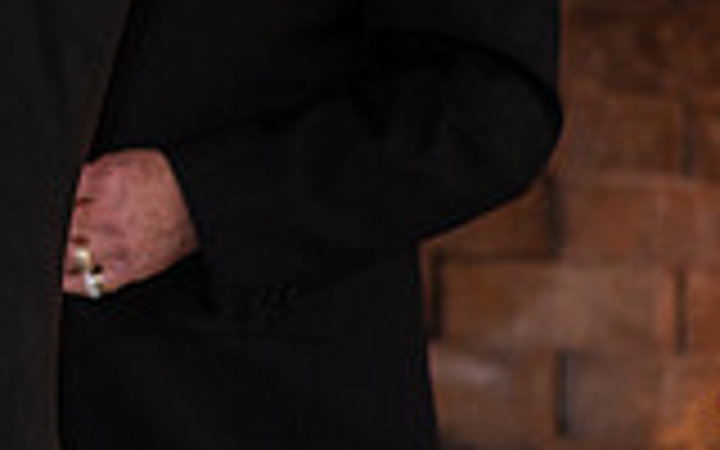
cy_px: -142
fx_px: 6181
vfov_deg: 4.2
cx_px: -522
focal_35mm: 315
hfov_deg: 6.5
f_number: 3.2
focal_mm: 85
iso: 640
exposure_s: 1/125
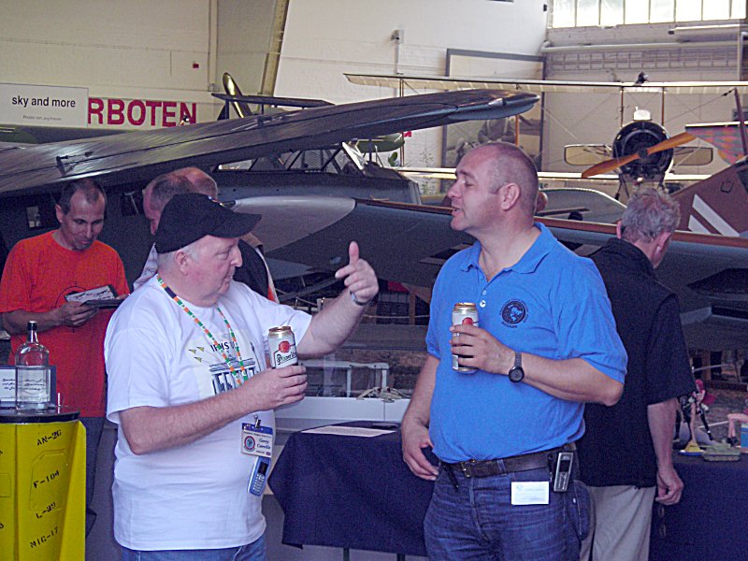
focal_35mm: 116
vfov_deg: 12.8
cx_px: 374
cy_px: 280
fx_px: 2507
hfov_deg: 17.0
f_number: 5.3
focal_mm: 19.2
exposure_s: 1/60.1
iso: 140
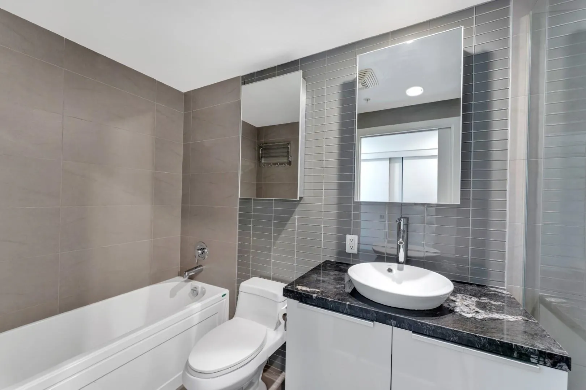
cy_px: 195
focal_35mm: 14
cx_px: 293
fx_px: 228
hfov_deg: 104.3
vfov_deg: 81.2
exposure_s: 1/2
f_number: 8
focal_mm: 14
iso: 400
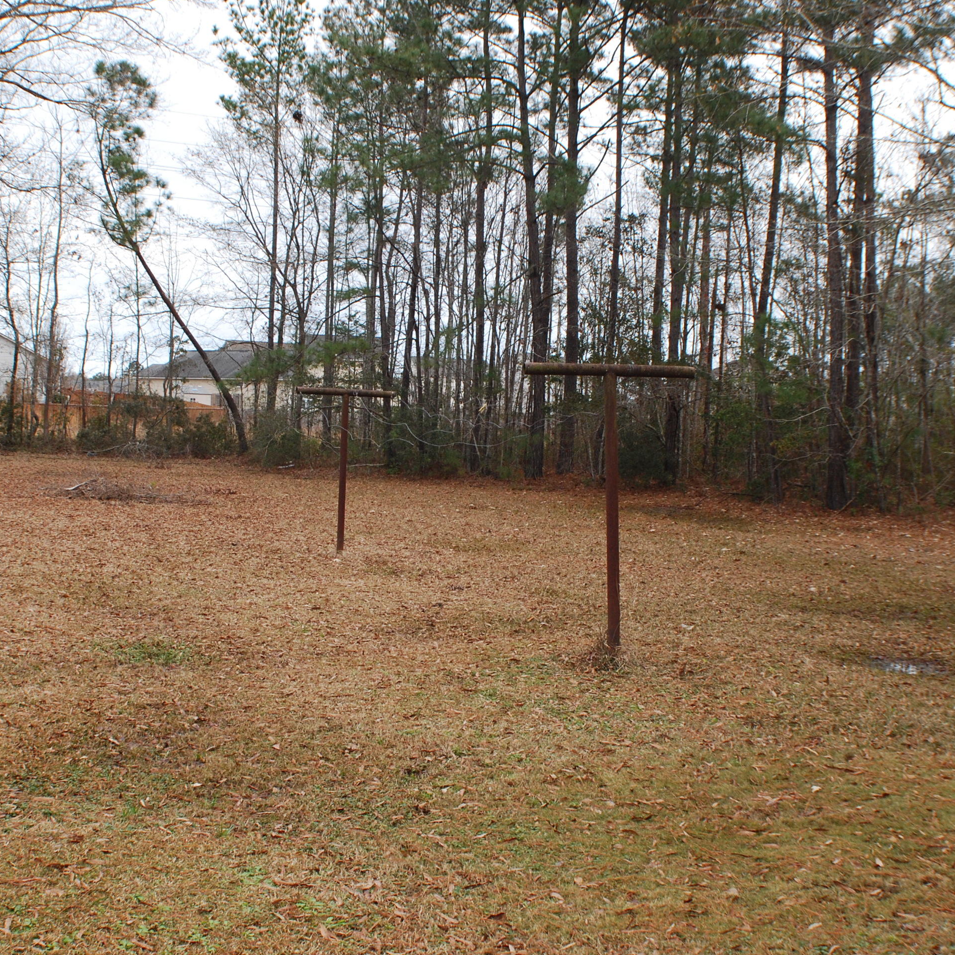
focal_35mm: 58
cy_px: 478
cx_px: 442
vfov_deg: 29.6
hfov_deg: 29.5
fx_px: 1810
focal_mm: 30
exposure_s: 1/250
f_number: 8
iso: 400
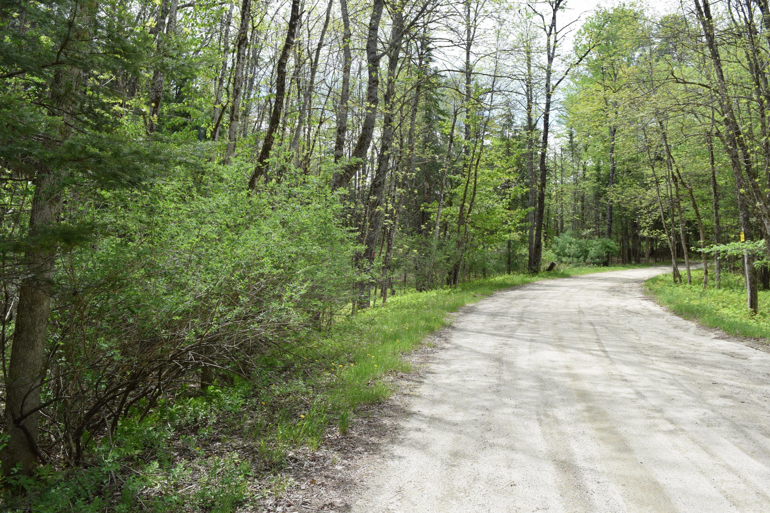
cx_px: 385
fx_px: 577
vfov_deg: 47.9
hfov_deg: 67.4
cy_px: 256
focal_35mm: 27
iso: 220
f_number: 8
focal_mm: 18
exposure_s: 1/250
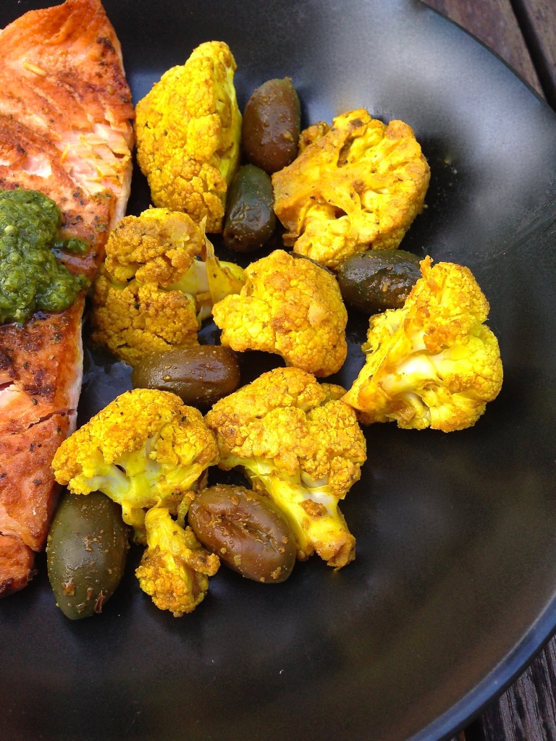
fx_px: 707
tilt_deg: -62.8
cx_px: 278
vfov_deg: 55.4
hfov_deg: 42.9
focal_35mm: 33
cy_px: 370
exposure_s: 1/120
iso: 80
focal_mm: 4.12
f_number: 2.4
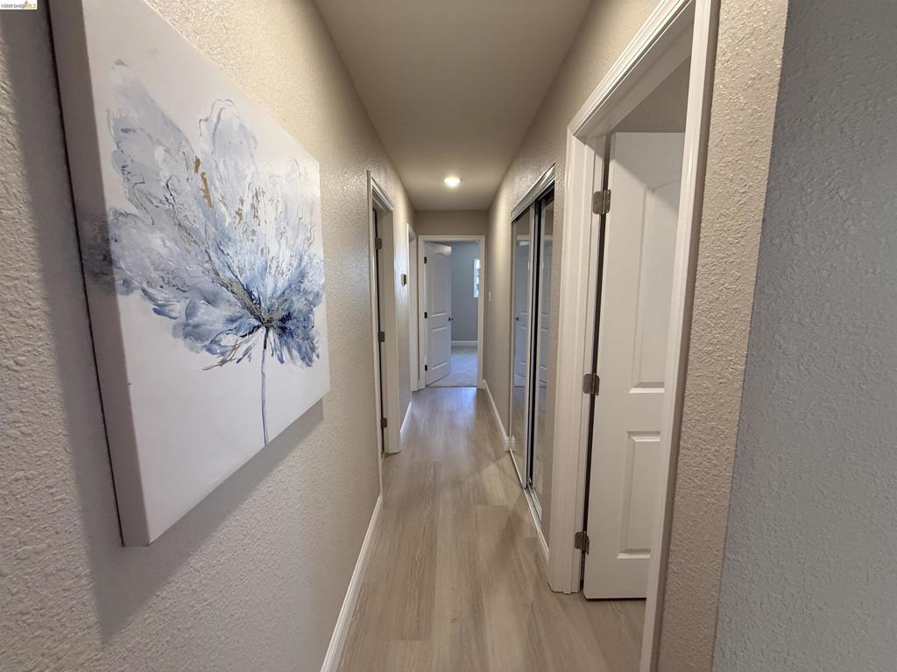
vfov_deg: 85.7
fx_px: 363
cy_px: 336
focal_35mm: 14
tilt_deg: -7.8
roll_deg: +0.7
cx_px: 448
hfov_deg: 102.1
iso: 320
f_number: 2.2
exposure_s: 1/120
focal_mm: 2.22
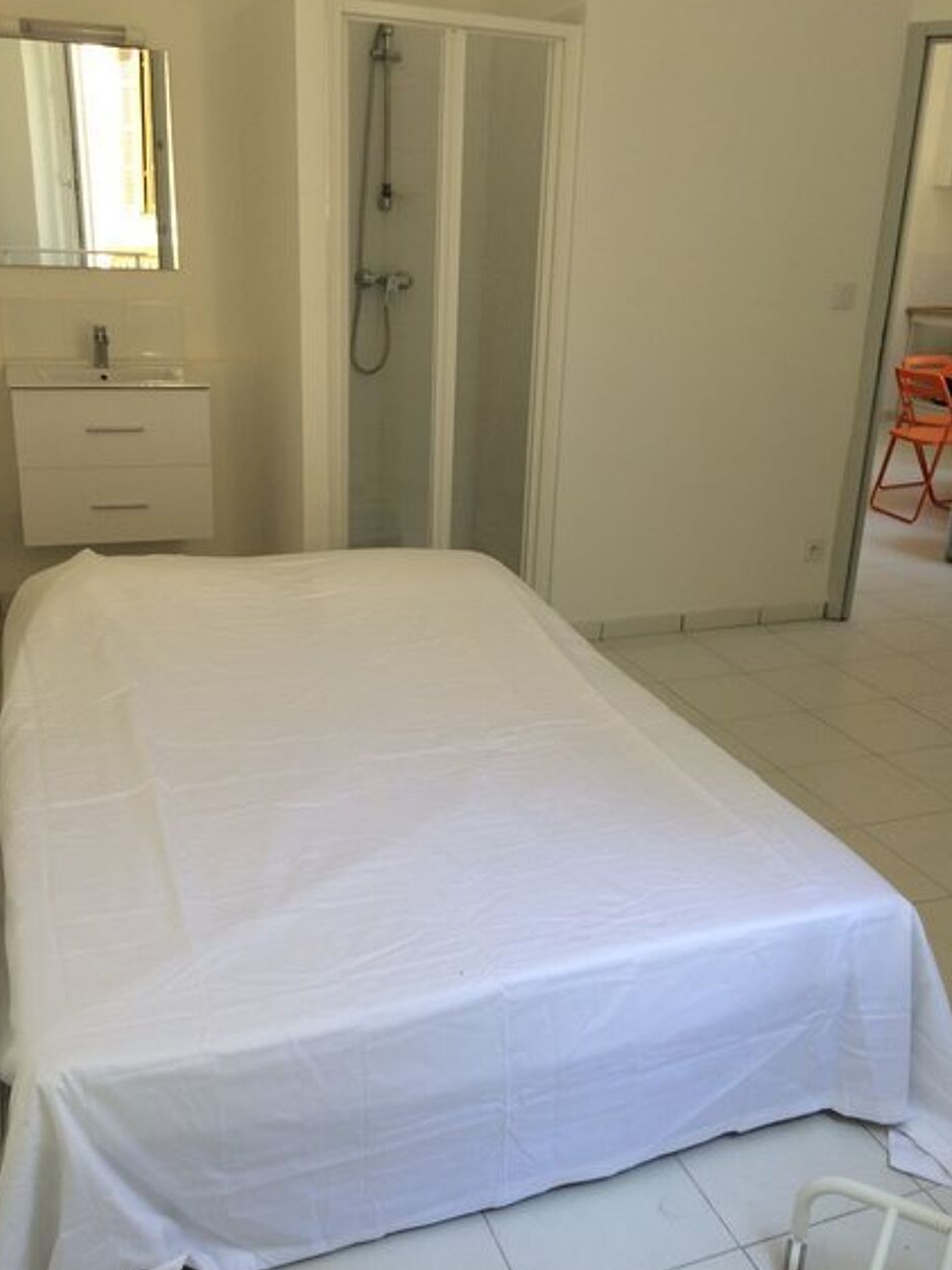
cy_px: 609
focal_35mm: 31
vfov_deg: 58.3
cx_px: 484
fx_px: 1137
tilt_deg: -17.0
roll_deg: -1.5
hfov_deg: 45.4
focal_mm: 4.15
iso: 32
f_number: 2.2
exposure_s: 1/101
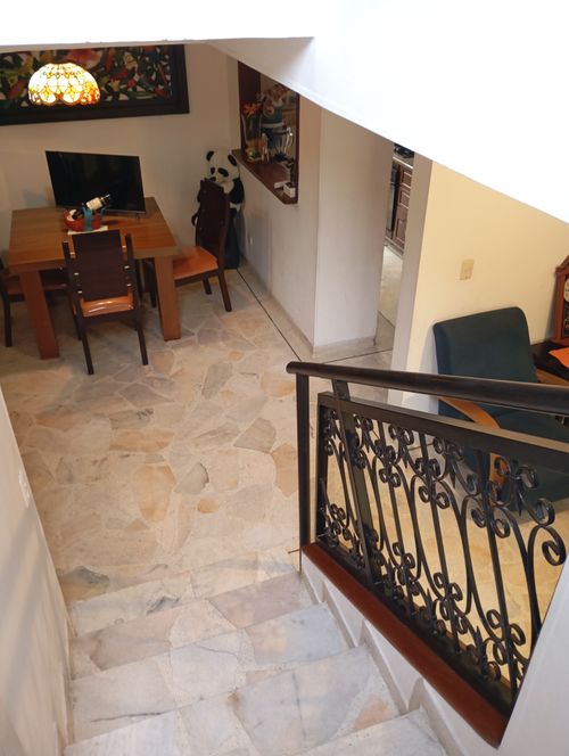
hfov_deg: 49.9
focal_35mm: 28
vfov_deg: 63.4
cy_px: 378
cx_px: 284
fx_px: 612
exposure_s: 1/24
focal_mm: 4.27
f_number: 1.8
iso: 1302
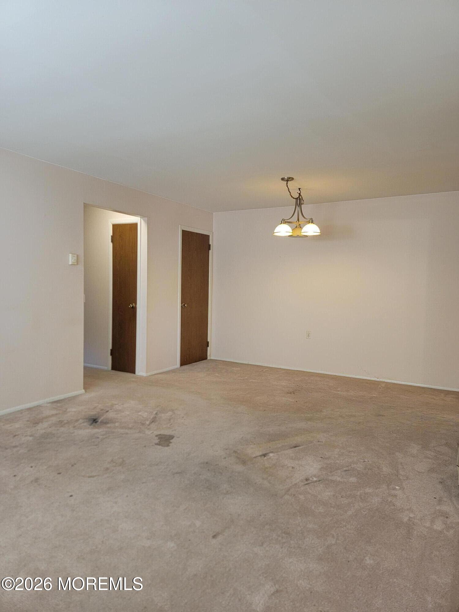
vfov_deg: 71.6
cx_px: 230
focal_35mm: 24
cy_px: 306
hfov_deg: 56.8
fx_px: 424
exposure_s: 1/120
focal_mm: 6.7
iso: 250
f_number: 1.8
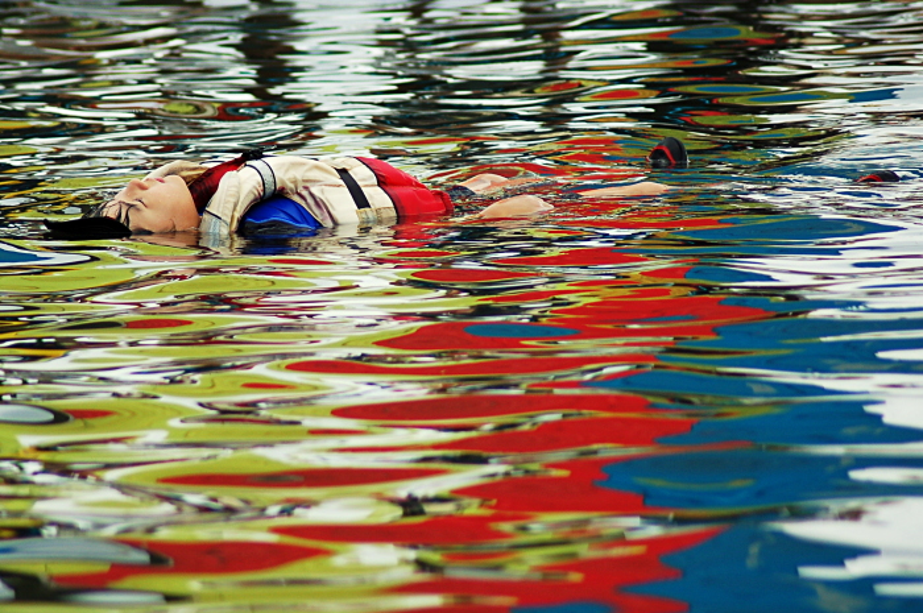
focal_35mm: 285
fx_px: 7298
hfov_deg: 7.2
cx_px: 462
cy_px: 306
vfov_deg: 4.8
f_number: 4.8
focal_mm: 190
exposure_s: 1/640
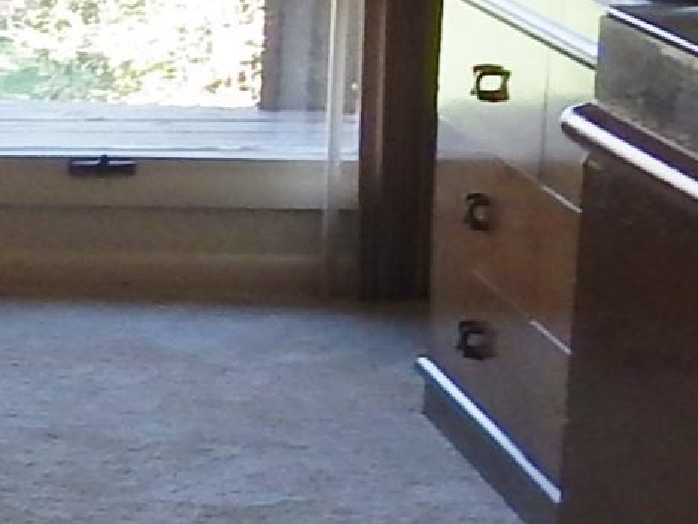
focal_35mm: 141
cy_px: 176
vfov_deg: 10.5
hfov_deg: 10.5
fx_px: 2843
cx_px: -1318
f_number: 3
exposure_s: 1/80
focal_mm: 4
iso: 125
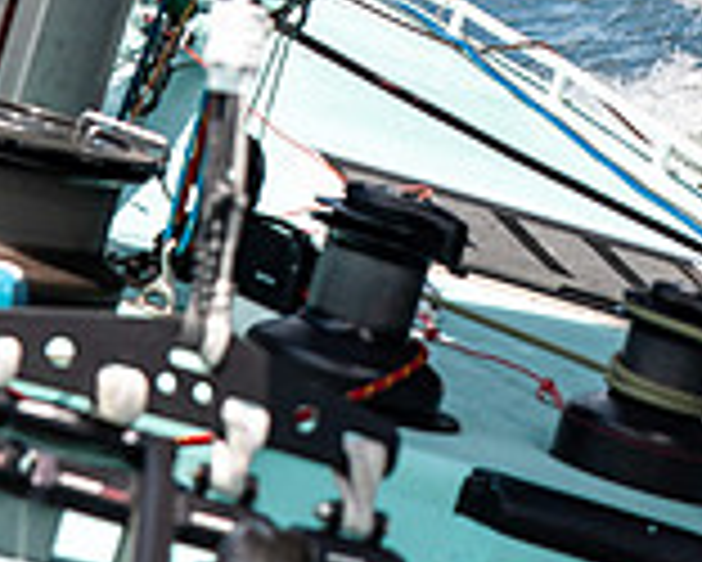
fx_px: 6673
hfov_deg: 6.0
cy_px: -252
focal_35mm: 321
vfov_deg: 4.8
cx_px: 608
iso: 250
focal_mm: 92
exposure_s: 1/800
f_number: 5.6
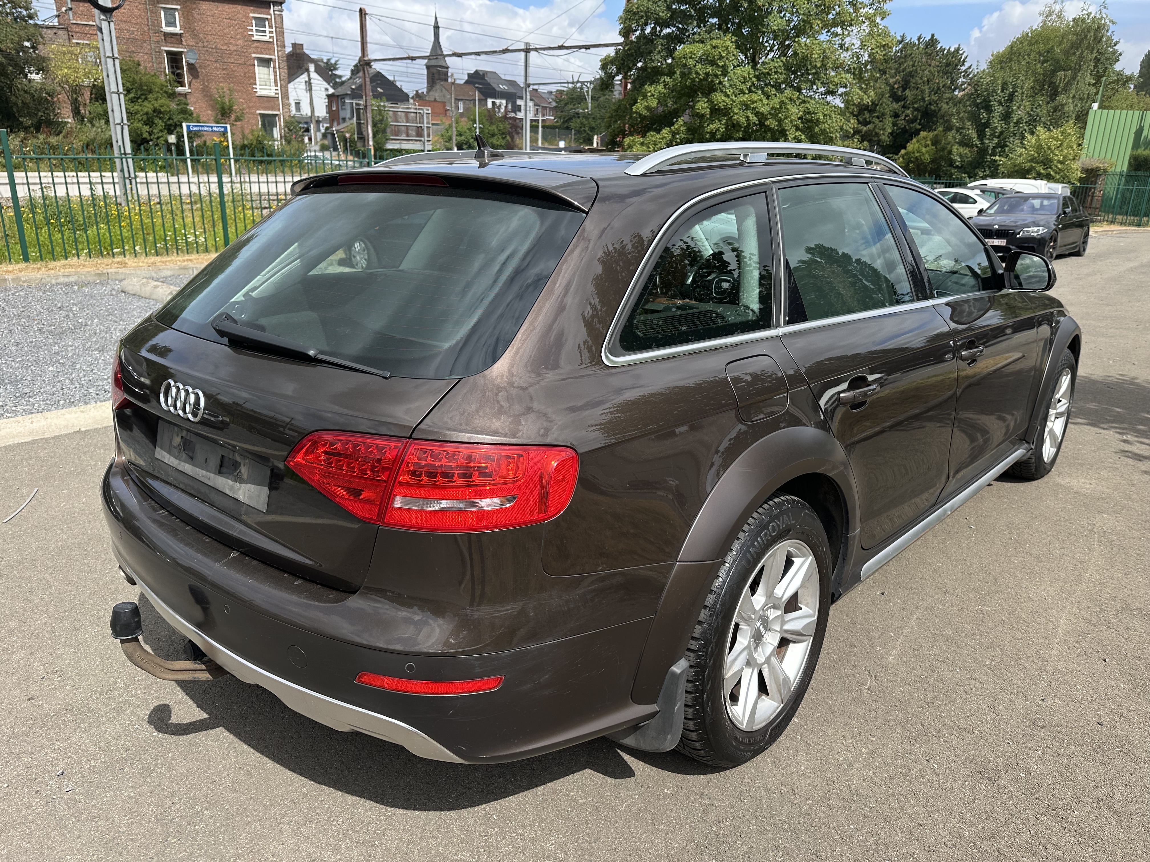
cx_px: 575
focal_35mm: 24
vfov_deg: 56.8
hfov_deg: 71.6
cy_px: 431
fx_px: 797
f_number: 1.78
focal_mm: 6.86
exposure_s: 1/2732
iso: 80
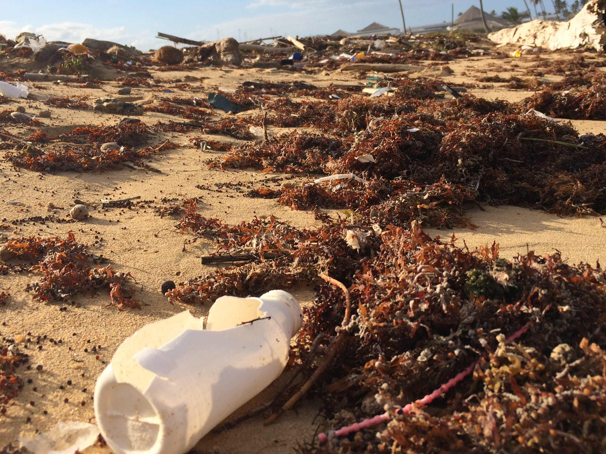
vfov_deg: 40.6
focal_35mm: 35
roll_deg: +4.9
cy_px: 197
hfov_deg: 52.6
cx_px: 303
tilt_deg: -9.1
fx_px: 613
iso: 32
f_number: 2.2
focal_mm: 4.15
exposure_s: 1/2415
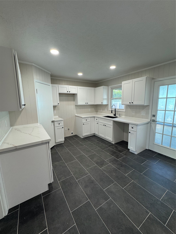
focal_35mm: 14
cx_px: 88
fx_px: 95
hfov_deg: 85.7
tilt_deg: -8.6
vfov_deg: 102.1
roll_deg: +2.0
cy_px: 117
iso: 125
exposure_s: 1/120
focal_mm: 2.22
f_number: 2.2
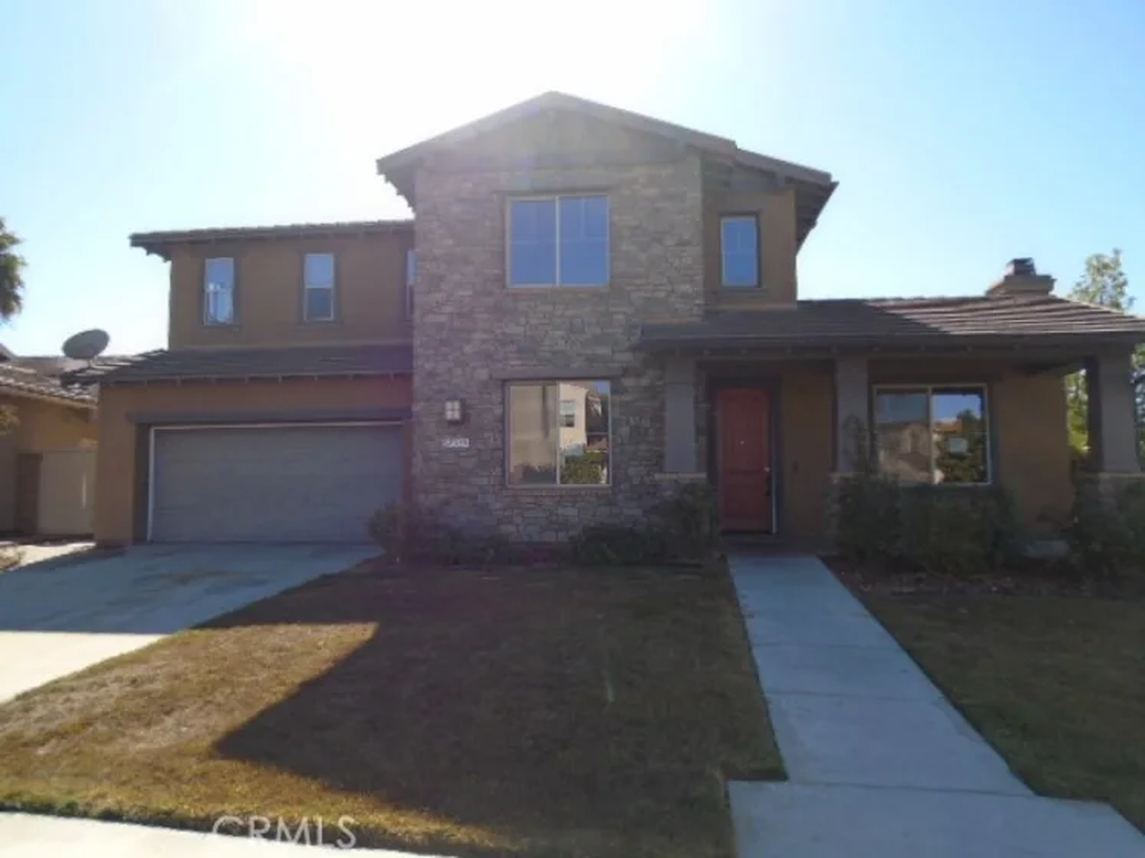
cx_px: 572
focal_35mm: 26
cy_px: 429
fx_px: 860
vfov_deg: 53.1
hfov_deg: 67.3
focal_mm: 4.6
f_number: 3.2
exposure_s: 1/640
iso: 100
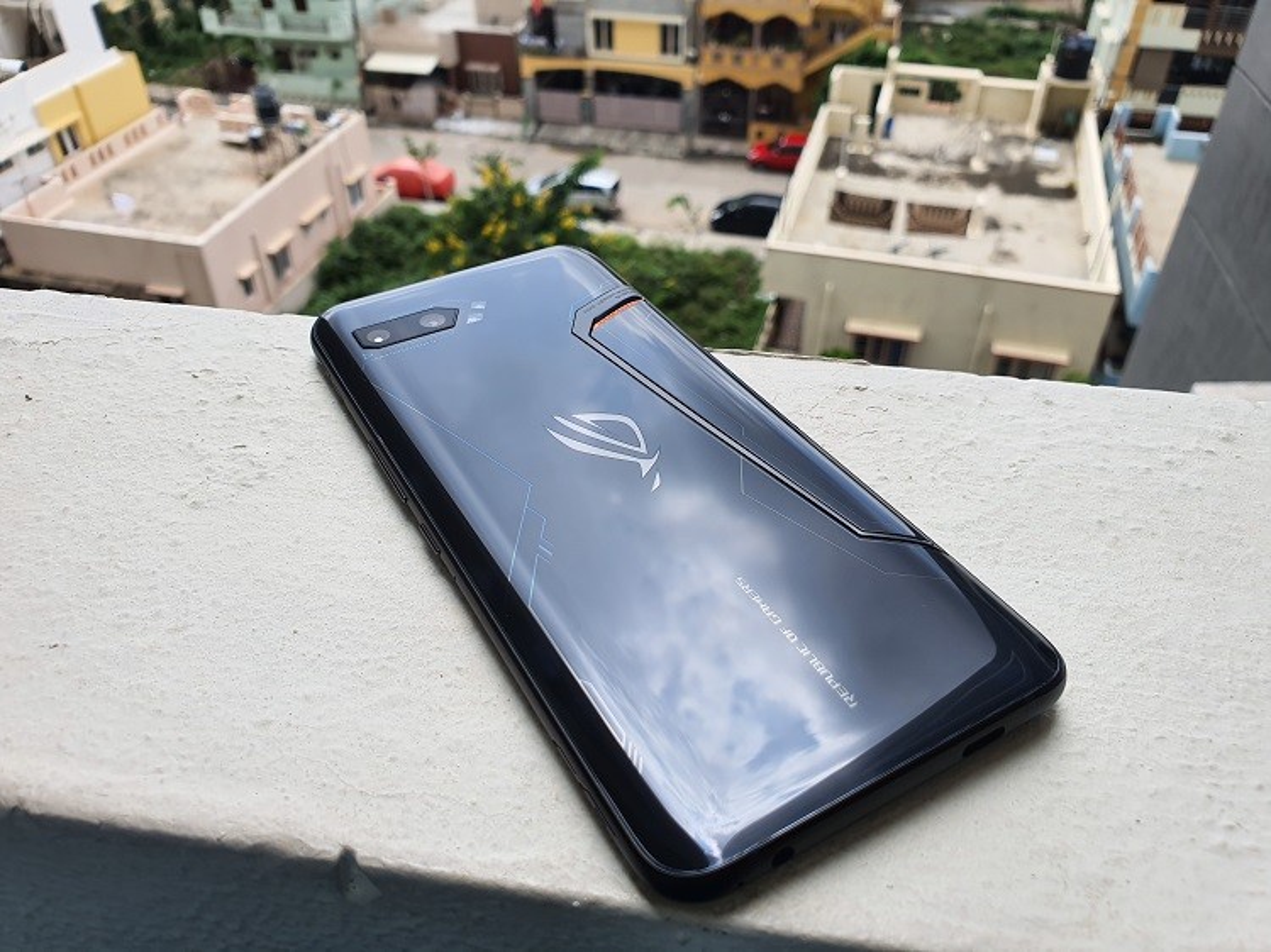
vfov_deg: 53.0
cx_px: 636
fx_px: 954
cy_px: 476
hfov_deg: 67.3
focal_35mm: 26
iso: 50
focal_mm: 4.3
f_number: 2.4
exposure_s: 1/704
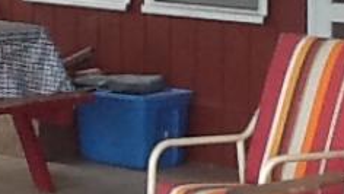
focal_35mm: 208
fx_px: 1898
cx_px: 166
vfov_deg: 5.8
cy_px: 20
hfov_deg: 10.4
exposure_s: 1/40
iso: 50
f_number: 2.4
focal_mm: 2.03
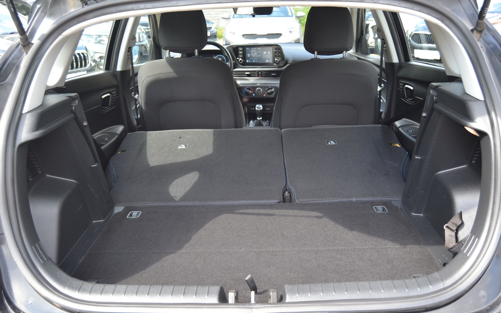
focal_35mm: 34
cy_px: 160
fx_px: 464
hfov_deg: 56.7
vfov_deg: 37.3
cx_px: 252
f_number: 5
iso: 400
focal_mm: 22
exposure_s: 1/100
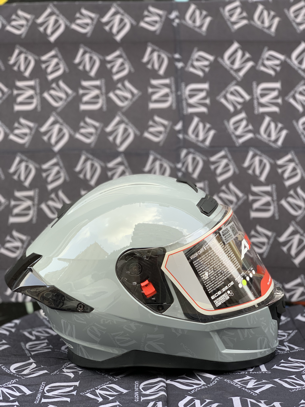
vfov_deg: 36.8
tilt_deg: -1.6
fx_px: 611
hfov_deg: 28.0
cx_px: 152
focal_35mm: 52
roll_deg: +0.8
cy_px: 204
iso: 32
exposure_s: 1/122
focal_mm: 6
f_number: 2.4
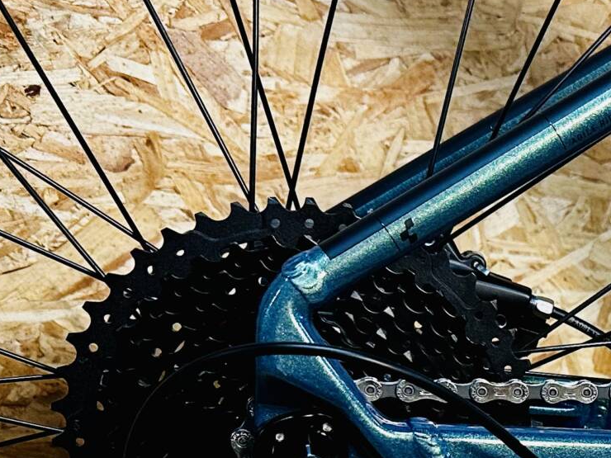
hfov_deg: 20.8
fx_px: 1465
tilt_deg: -16.7
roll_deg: -0.8
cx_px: 862
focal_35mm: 83
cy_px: 573
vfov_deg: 16.9
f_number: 1.78
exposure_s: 1/50
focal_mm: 6.86
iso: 250
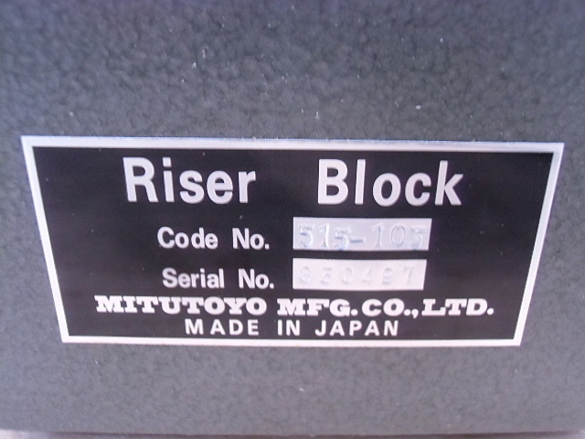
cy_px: 220
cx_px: 292
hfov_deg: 55.4
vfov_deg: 42.9
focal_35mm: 33
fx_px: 558
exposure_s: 1/8
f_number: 3.7
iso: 800
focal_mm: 5.93
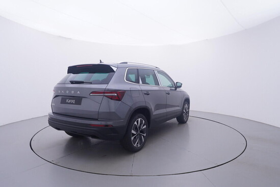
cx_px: 140
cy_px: 94
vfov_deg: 56.2
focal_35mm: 22
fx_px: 175
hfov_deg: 77.3
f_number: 5
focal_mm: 15
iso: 200
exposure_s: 1/80
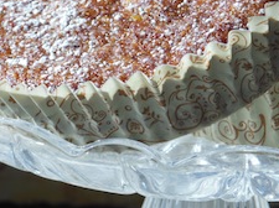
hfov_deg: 6.2
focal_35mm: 319
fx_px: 2567
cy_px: 39
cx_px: 231
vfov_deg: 4.6
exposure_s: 1/50
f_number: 5.9
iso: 125
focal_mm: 34
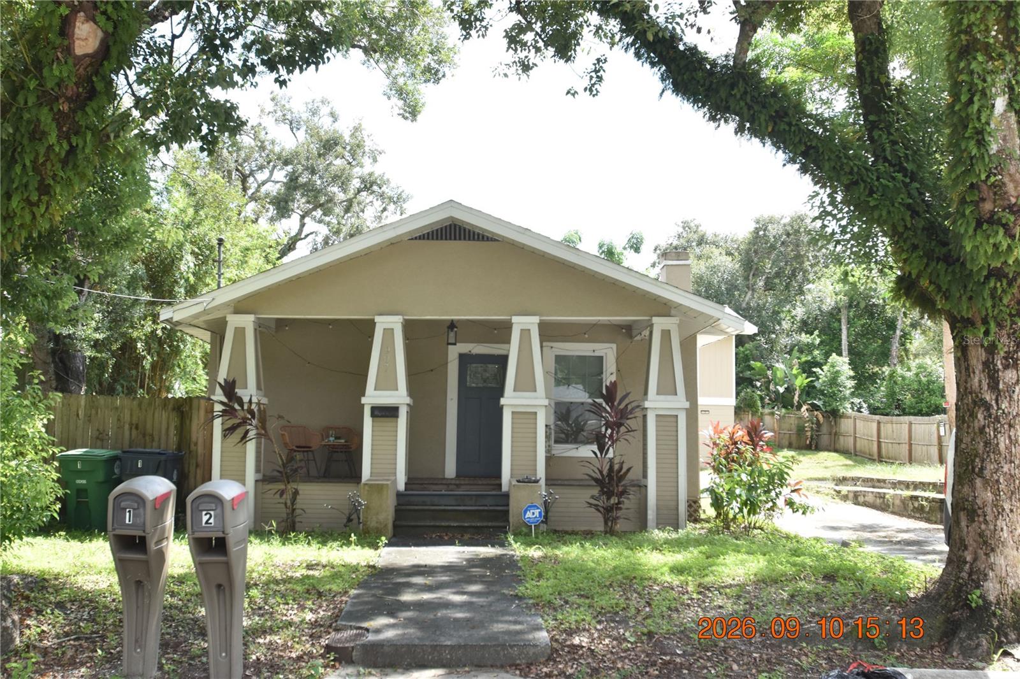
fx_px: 1020
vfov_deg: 36.9
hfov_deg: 53.1
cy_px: 340
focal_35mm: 36
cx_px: 510
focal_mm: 24
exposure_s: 1/250
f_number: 8
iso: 400
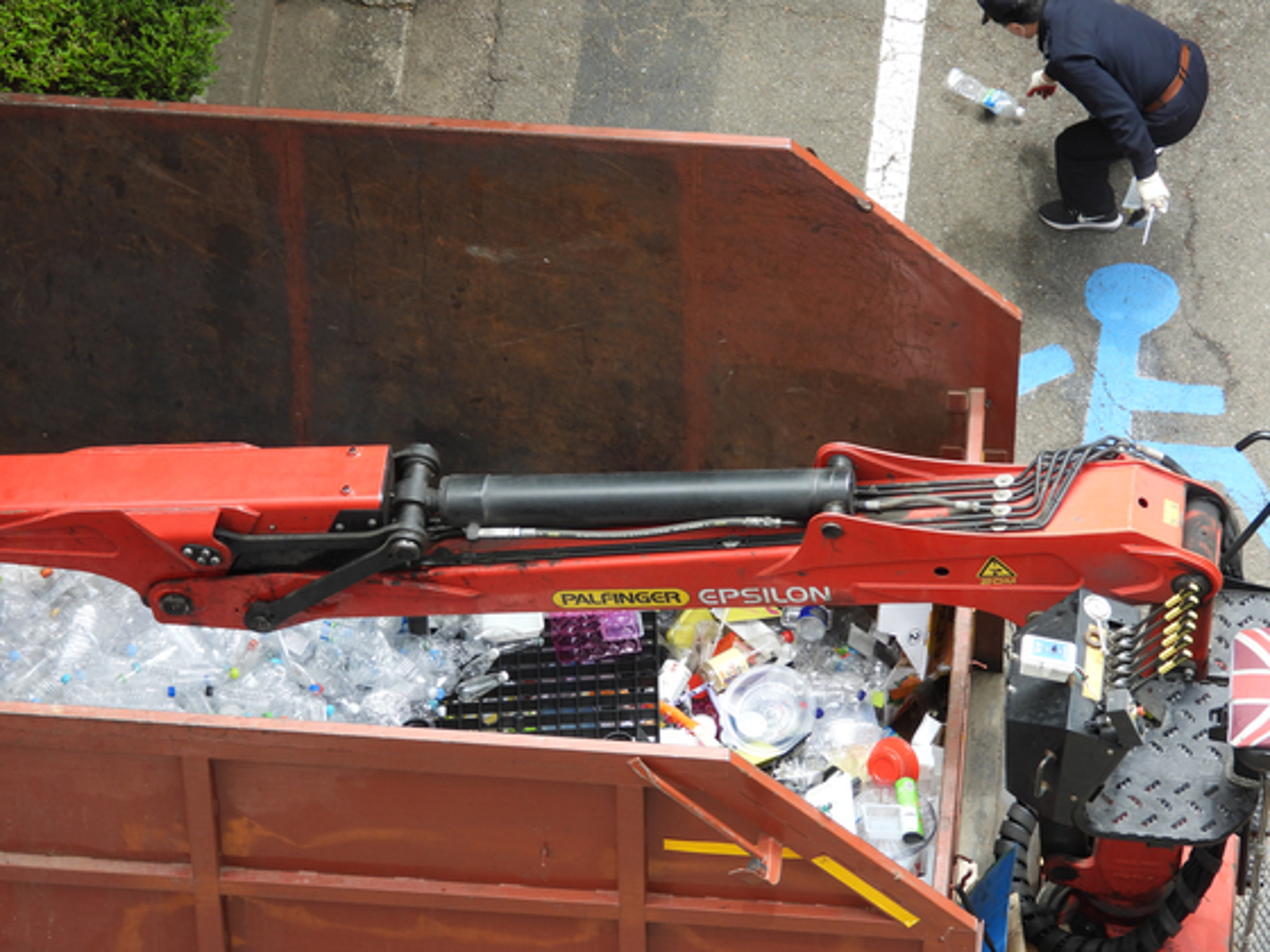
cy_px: 476
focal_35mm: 200
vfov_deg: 7.4
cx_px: 635
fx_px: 7338
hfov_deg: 9.9
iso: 100
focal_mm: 35.9
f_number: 4.5
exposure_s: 1/100
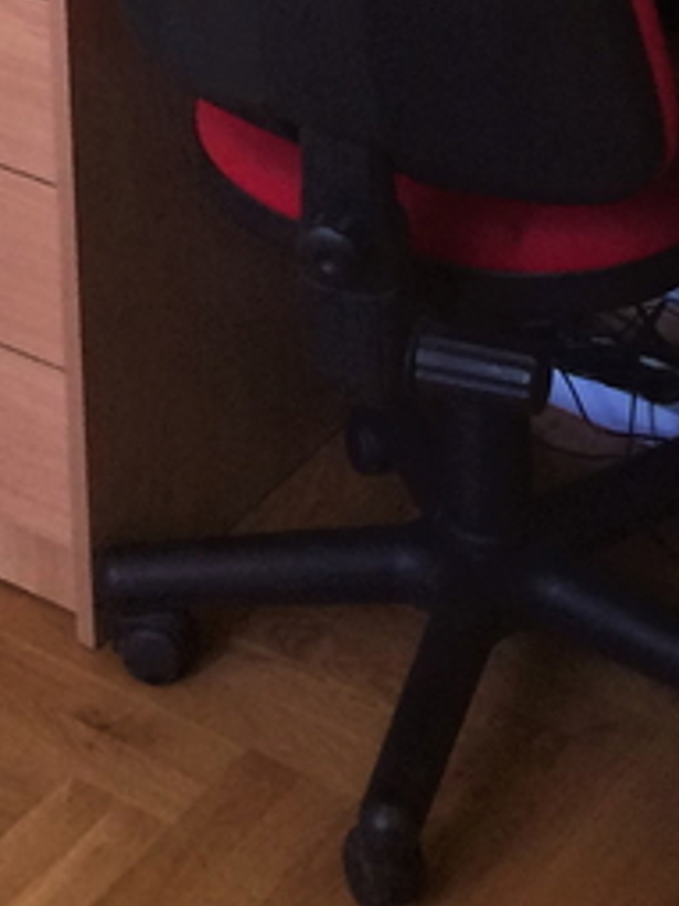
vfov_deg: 14.0
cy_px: -789
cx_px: 199
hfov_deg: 12.0
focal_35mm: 123
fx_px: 3220
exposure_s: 1/33
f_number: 2.2
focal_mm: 4.15
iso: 40
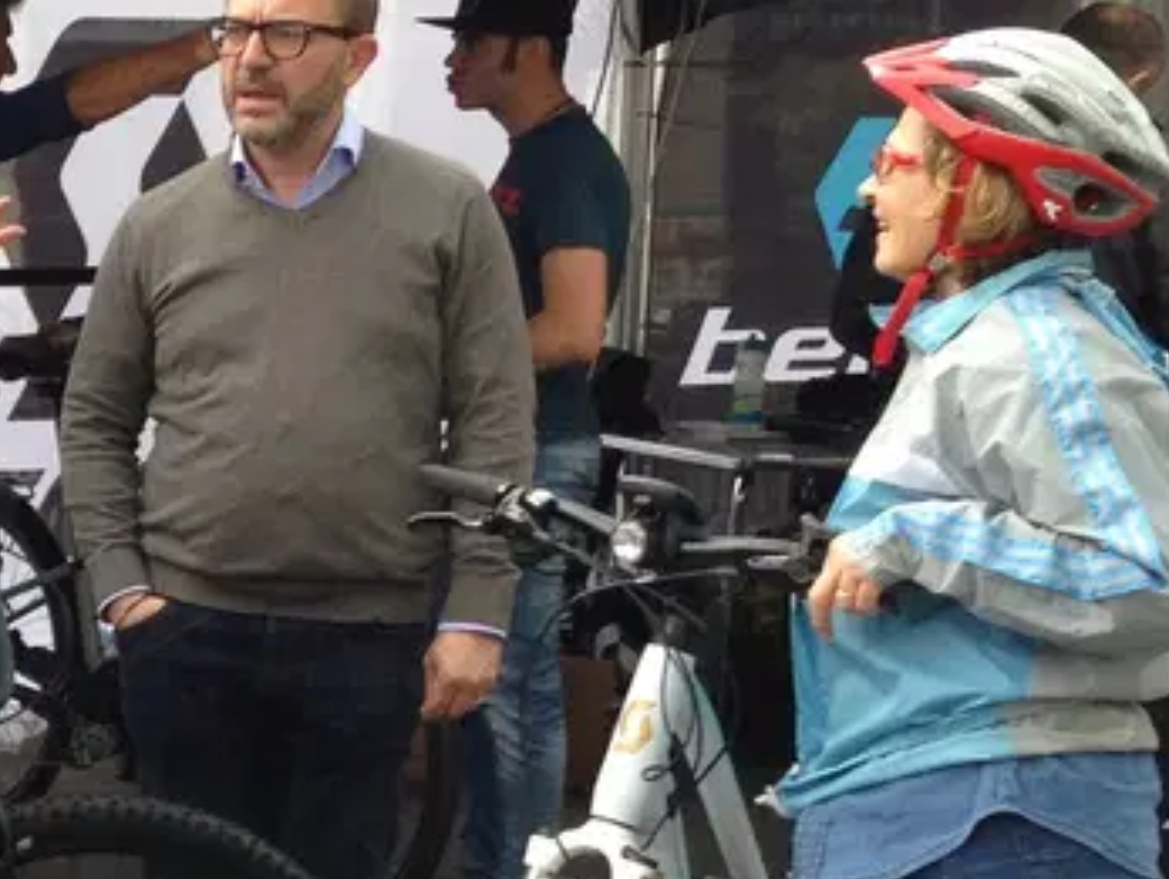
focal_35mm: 114
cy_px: 626
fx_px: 3854
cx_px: -465
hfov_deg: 16.1
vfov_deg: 13.0
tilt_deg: -8.8
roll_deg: -0.3
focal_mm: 4.12
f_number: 2.4
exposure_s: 1/120
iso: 64
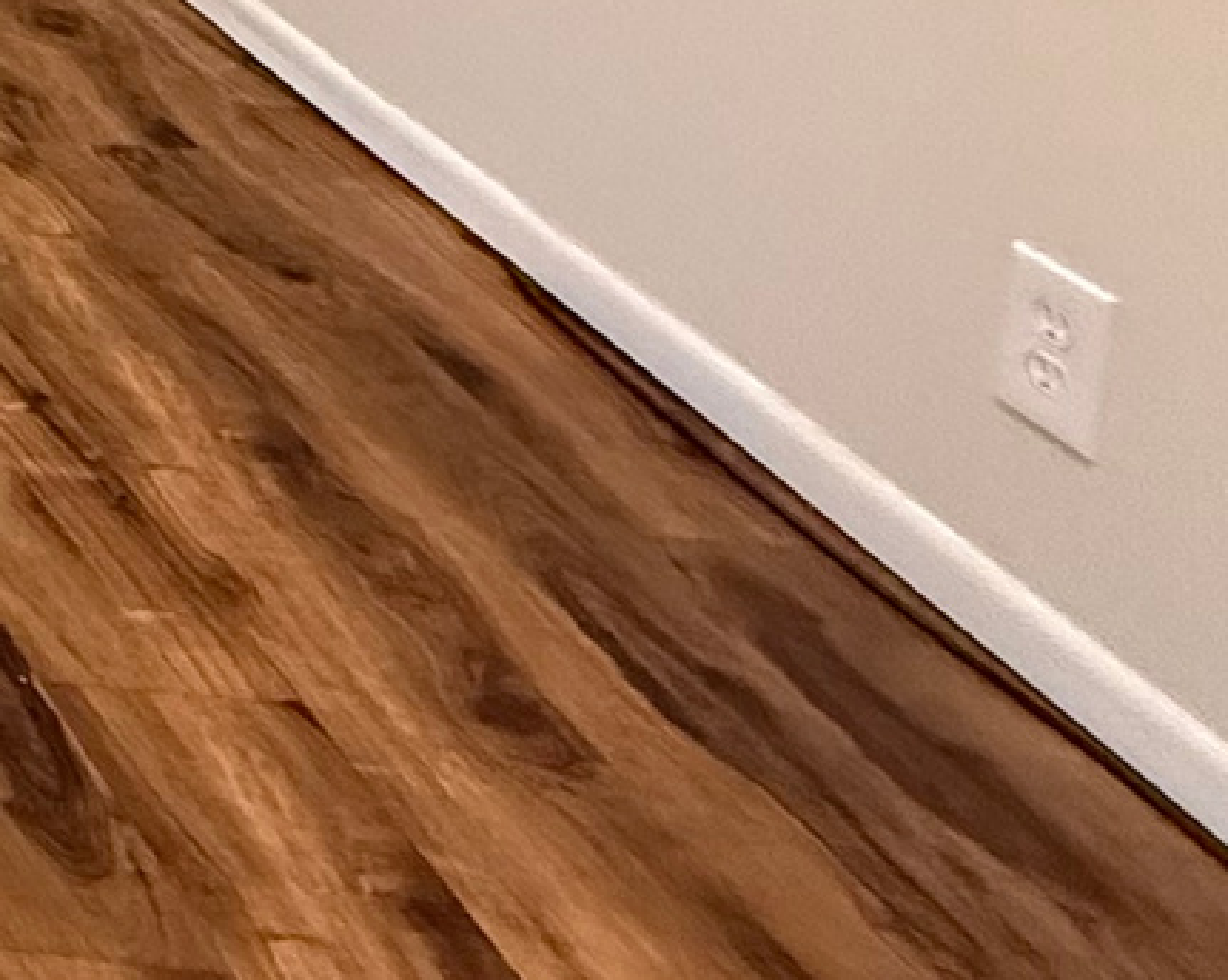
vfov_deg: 18.8
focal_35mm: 65
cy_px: -721
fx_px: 2360
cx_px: -1390
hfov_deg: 17.5
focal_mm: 2.22
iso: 800
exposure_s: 1/60
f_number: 2.2
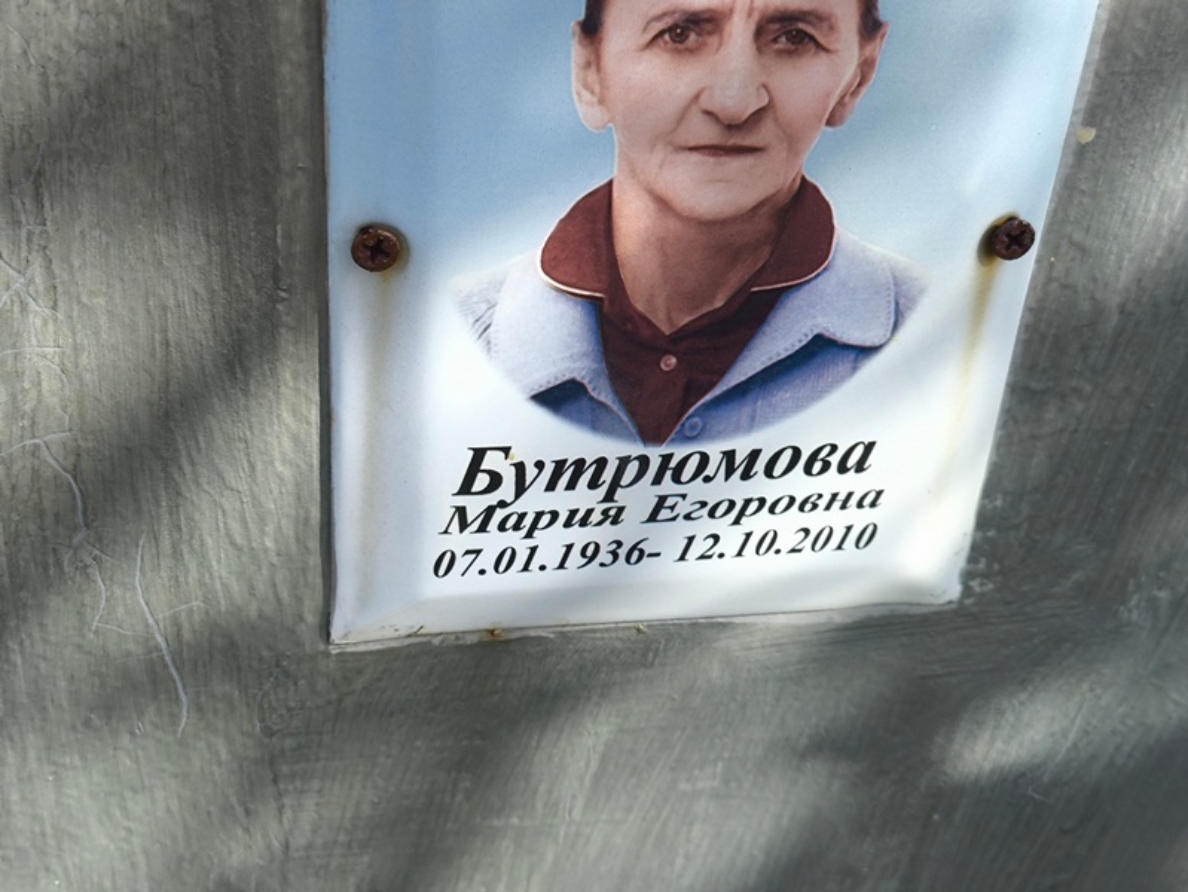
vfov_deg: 29.1
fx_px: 1717
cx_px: 594
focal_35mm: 50
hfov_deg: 38.2
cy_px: 446
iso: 50
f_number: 1.7
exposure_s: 1/532
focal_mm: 4.71
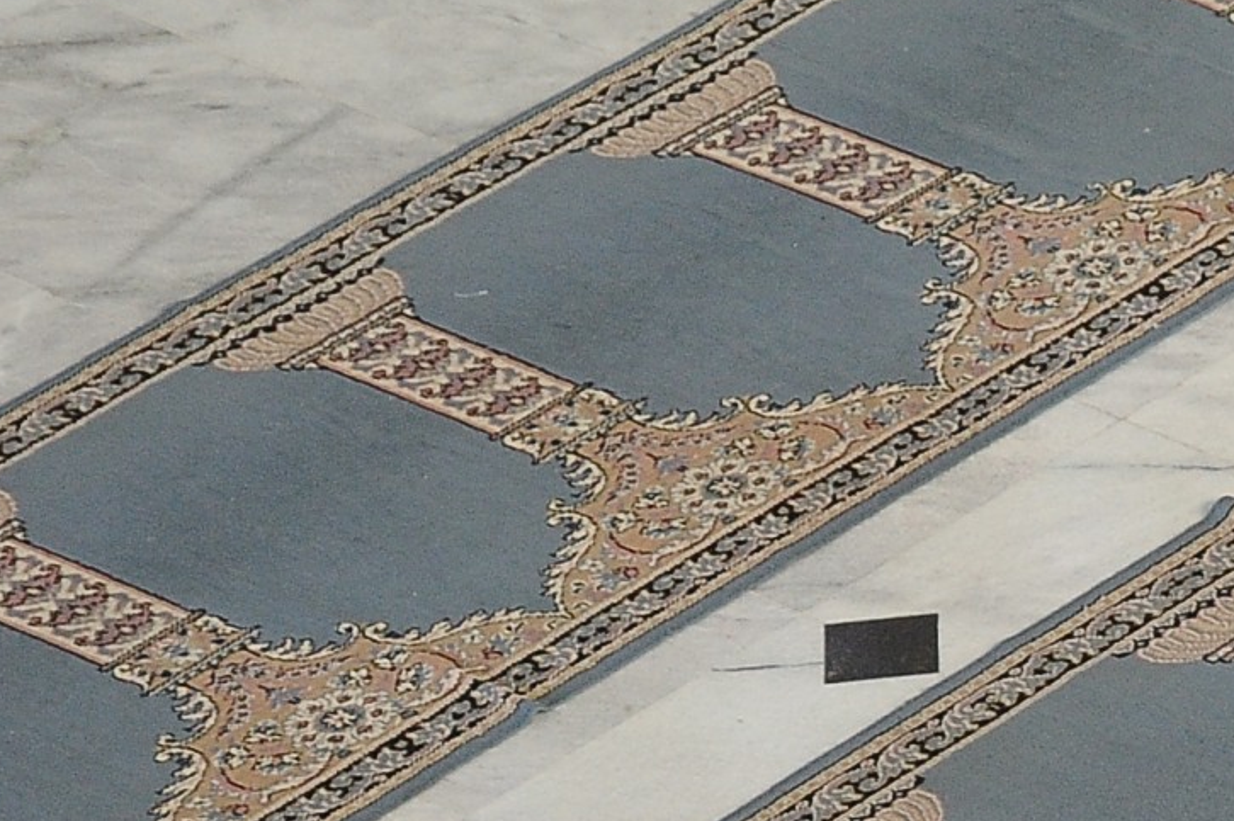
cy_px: 1008
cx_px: 2468
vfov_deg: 3.7
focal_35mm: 372
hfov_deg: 5.4
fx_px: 12742
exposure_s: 1/400
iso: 2000
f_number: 2.8
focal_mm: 90
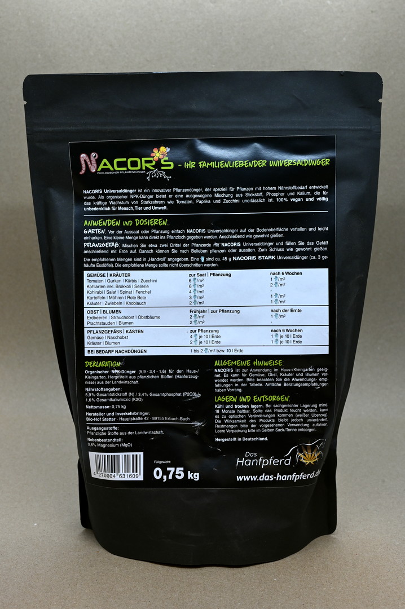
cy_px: 304
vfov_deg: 39.6
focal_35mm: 50
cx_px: 202
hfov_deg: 26.9
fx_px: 845
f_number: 13
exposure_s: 1/60
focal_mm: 50
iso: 1250
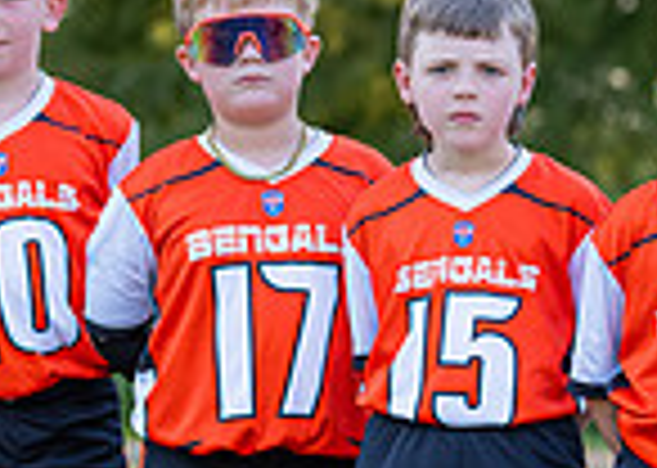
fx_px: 4716
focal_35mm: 253
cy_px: 356
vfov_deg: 5.7
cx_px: 744
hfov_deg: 7.9
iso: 160
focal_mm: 50
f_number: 1.8
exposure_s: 1/800
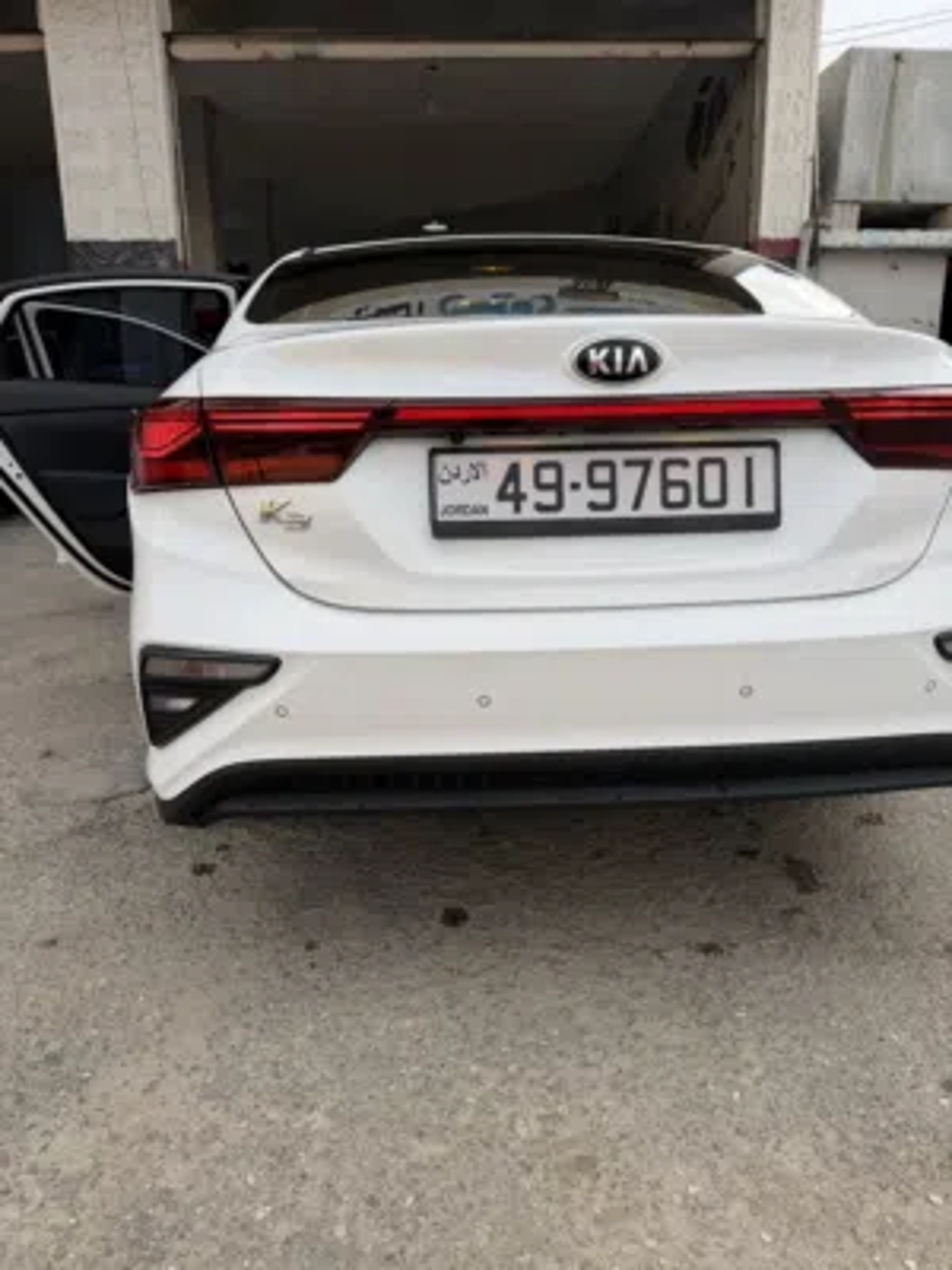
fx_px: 880
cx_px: 476
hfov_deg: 56.8
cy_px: 635
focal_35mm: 24
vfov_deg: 71.6
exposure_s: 1/367
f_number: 1.78
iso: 80
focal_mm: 6.76
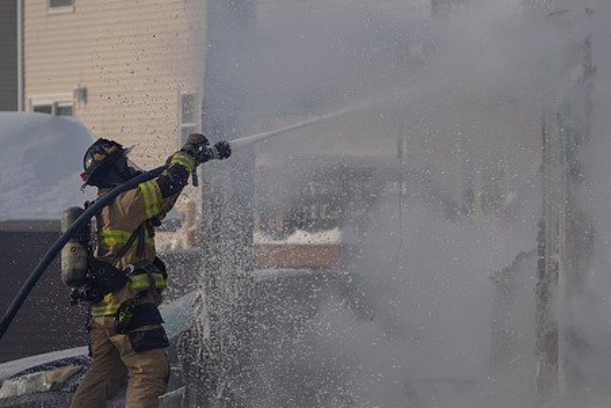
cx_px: 293
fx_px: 4855
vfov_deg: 4.8
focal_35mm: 286
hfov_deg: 7.2
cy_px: 219
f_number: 5
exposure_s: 1/2000
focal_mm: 200
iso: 250
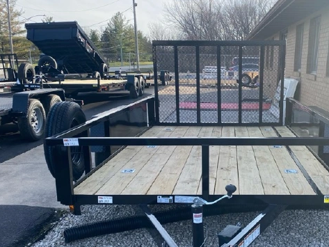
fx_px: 418
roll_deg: -2.7
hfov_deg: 42.2
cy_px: 164
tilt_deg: -12.3
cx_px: 225
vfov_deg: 32.6
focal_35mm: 44
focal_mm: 4.25
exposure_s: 1/890
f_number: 1.8
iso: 32
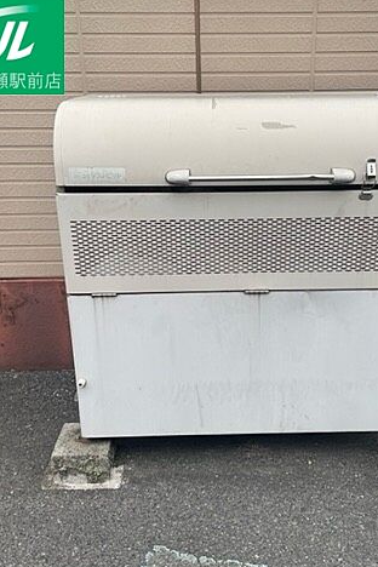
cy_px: 284
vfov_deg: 51.9
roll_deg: +0.0
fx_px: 583
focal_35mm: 37
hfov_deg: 35.8
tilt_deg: -20.1
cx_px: 230
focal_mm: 4.2
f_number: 1.6
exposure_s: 1/515
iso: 32
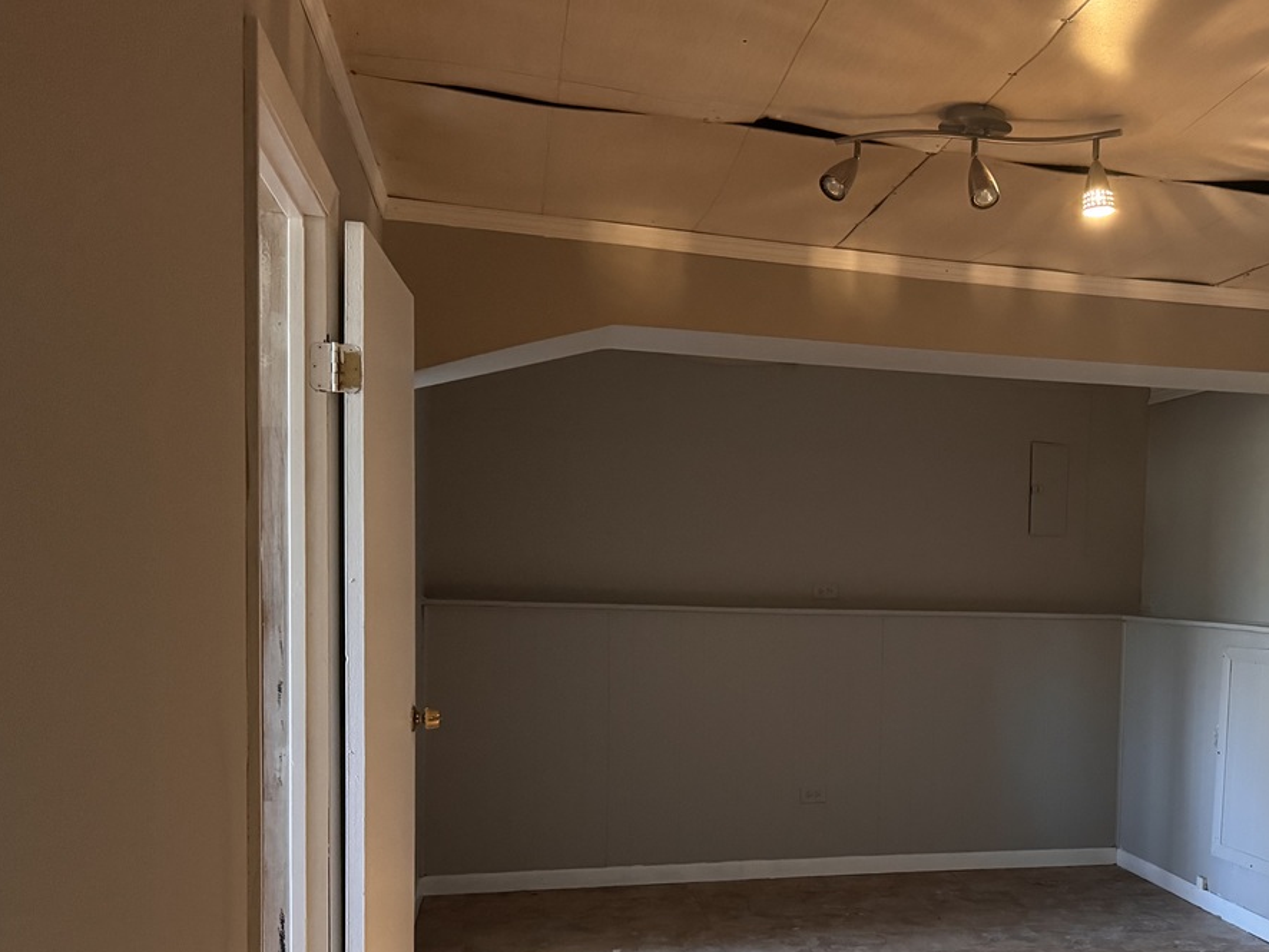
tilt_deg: -4.9
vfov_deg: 36.2
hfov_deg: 46.1
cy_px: 681
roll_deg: -2.1
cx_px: 955
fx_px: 1430
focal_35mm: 39
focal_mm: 6.76
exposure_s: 1/40
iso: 1000
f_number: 1.78
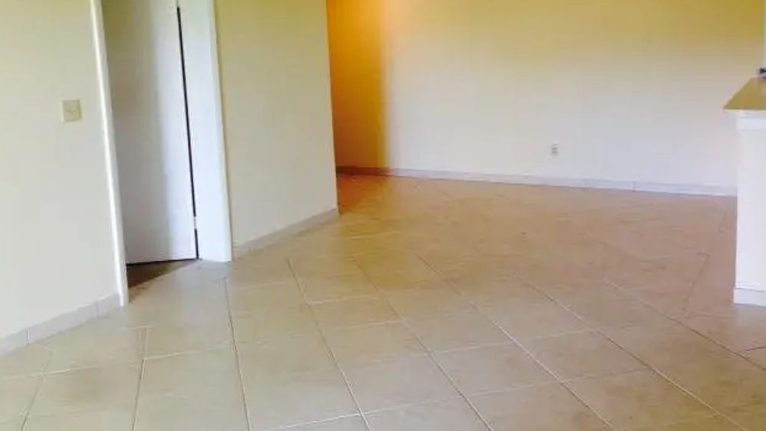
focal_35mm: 37
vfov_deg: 31.7
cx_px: 375
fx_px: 752
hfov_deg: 54.0
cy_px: 142
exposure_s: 1/20
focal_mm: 4.12
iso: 50
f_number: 2.4
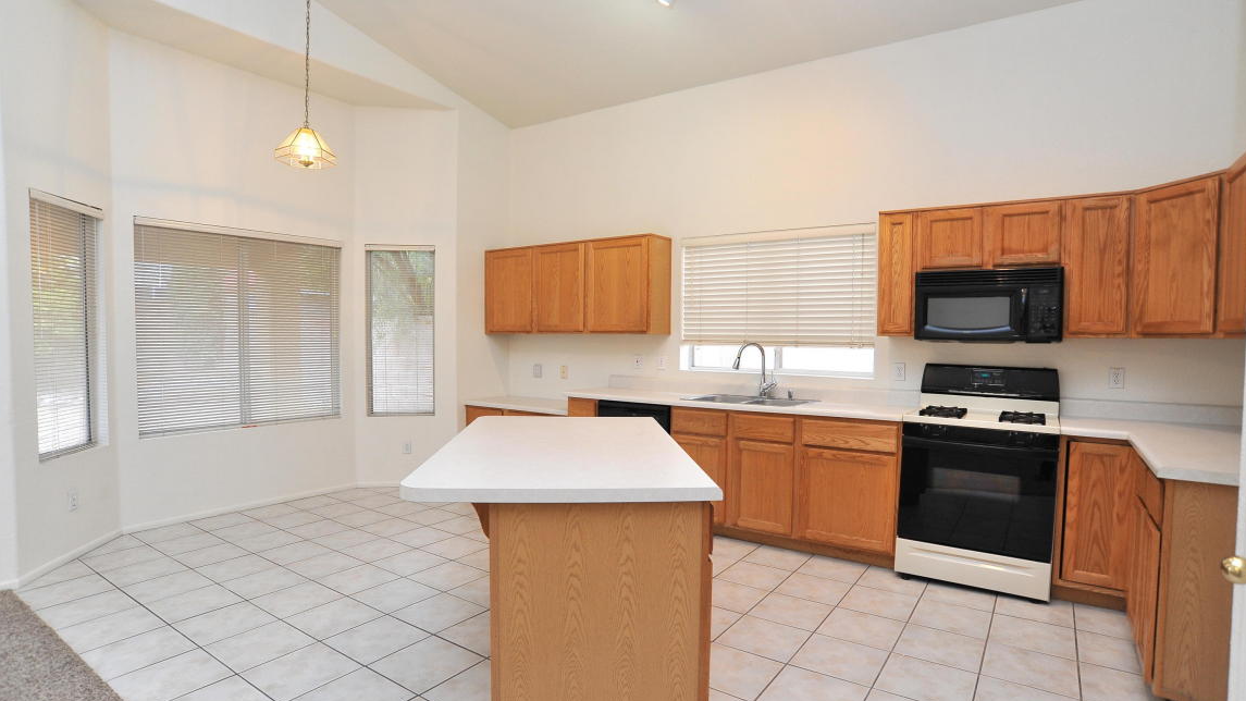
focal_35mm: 19
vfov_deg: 58.3
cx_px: 627
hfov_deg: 89.6
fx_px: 628
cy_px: 357
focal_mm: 18
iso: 1000
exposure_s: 1/30
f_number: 8
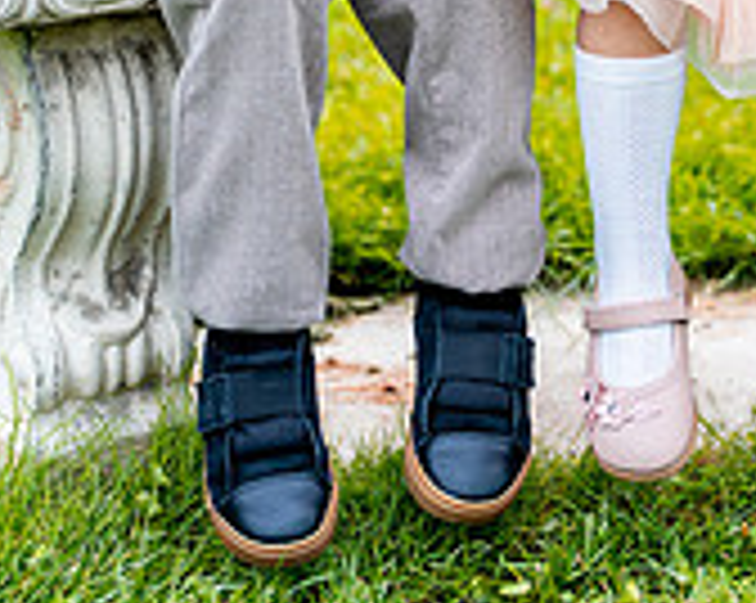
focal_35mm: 126
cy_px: -374
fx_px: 2816
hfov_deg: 15.2
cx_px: 594
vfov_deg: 11.6
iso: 200
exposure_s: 1/800
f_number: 2
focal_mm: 50
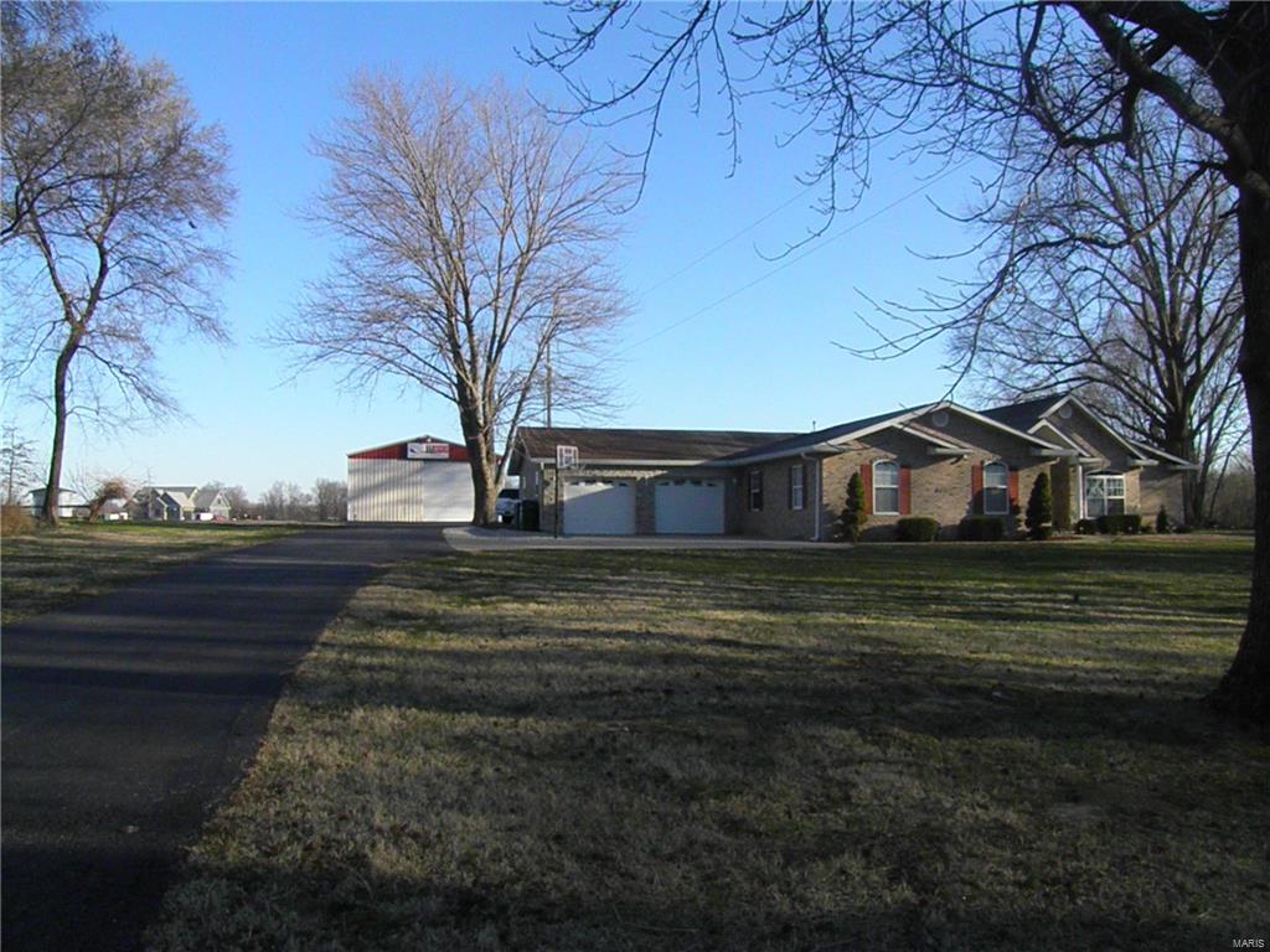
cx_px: 635
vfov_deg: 49.7
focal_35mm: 28
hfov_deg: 63.4
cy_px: 476
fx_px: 1027
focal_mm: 4.9
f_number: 5.7
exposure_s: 1/1250
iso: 500
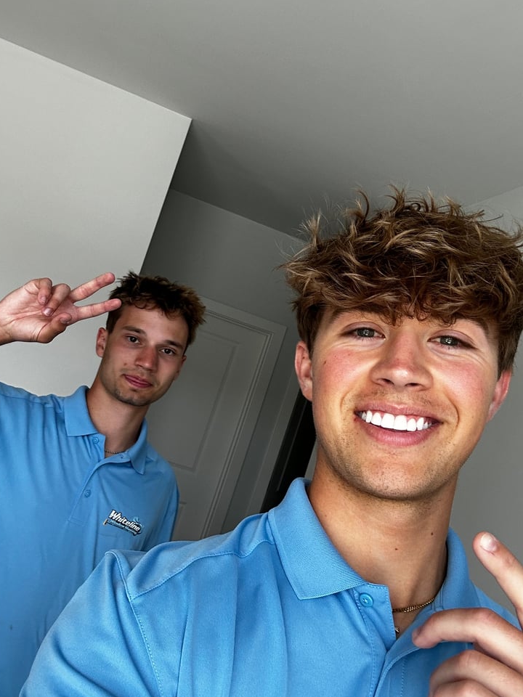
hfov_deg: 44.1
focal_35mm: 32
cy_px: 347
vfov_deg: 56.8
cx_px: 245
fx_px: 645
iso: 50
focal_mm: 2.69
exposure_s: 1/120
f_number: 1.9
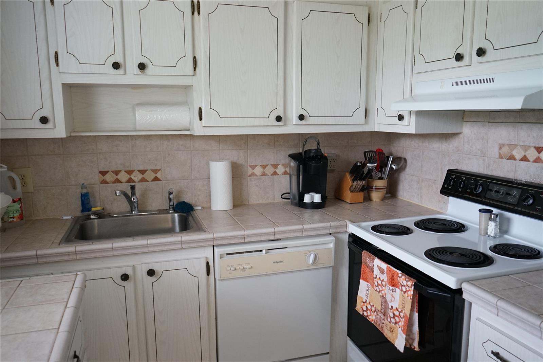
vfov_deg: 46.4
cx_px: 272
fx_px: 422
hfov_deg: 65.5
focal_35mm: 28
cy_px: 181
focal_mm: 28
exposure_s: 1/60
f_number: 5.6
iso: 2000
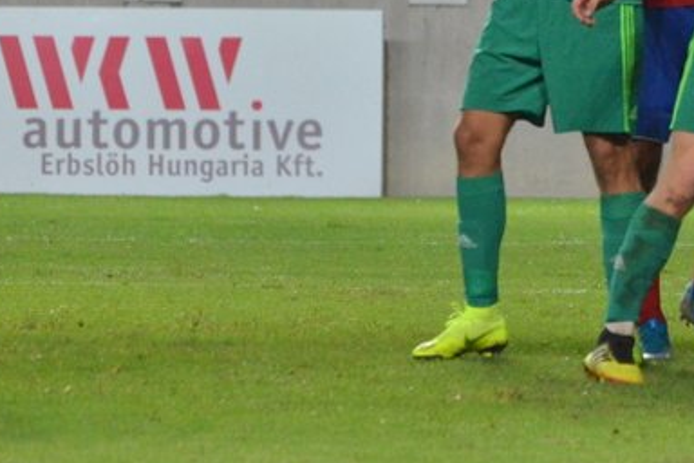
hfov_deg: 2.6
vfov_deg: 1.7
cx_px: 1057
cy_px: -73
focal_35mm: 796
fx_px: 15344
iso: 1600
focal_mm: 170
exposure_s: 1/250
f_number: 5
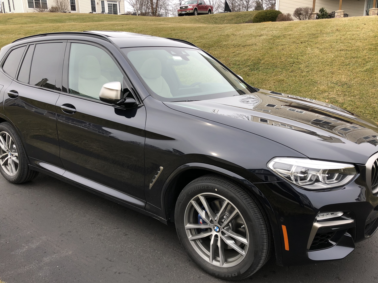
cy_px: 158
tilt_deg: -16.7
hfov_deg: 56.8
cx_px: 185
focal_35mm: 32
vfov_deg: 44.1
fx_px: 349
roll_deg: +1.7
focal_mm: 4
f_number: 1.8
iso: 20
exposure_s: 1/417
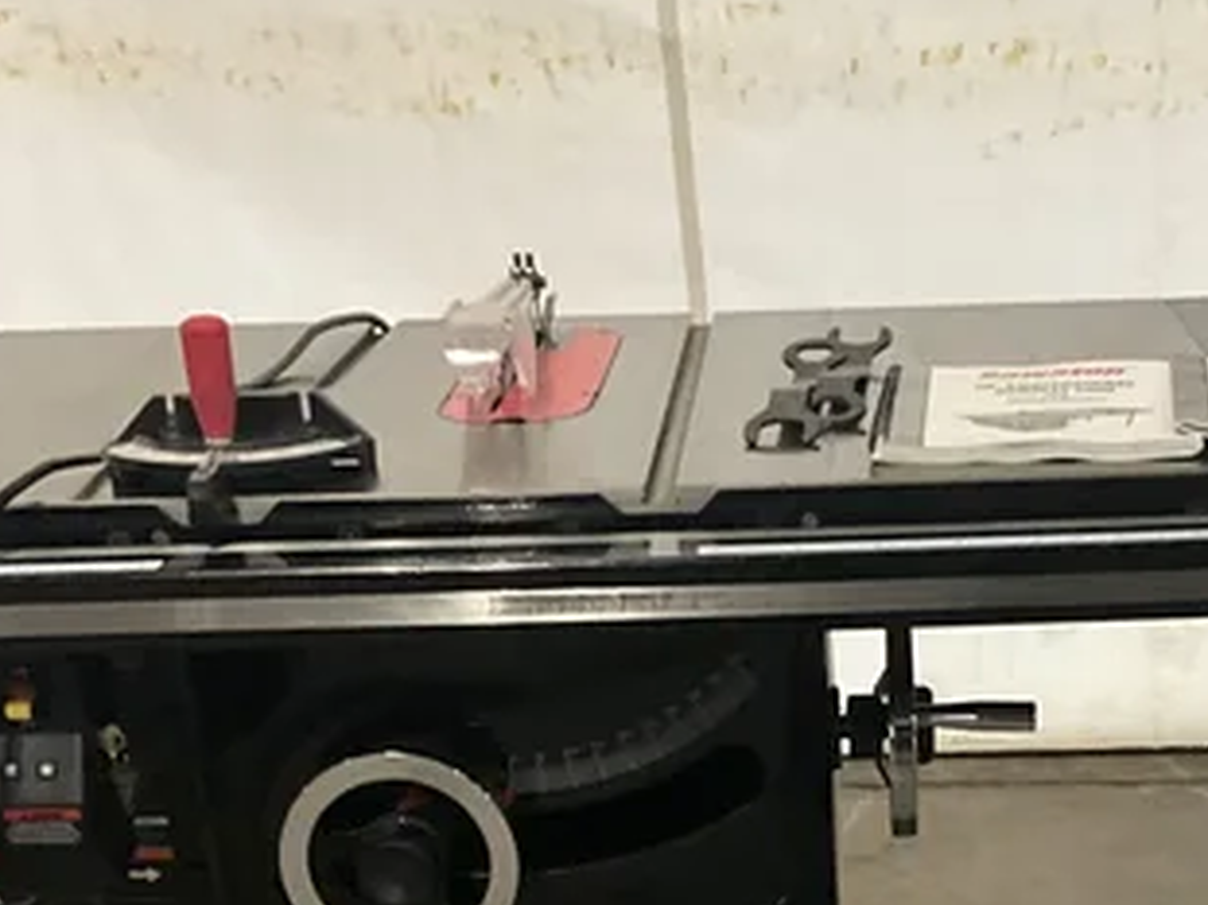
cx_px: 963
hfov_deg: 27.3
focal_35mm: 70
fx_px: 2442
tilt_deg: -22.7
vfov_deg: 20.2
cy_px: 950
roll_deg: +1.7
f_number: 1.8
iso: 320
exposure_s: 1/55
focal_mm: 3
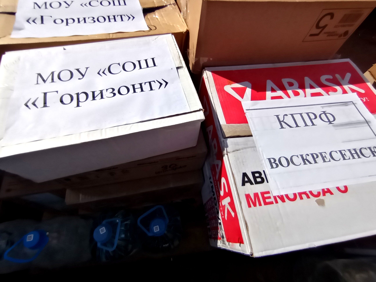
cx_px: 188
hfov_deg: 91.0
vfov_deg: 74.7
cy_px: 141
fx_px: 185
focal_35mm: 17
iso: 100
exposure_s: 1/2375
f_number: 2.2
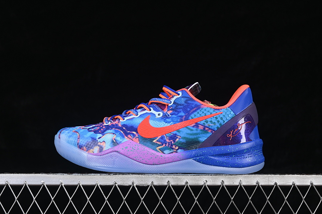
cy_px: 107
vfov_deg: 18.2
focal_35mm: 75
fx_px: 671
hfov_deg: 27.0
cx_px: 161
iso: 160
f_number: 7.1
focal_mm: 50
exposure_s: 1/80
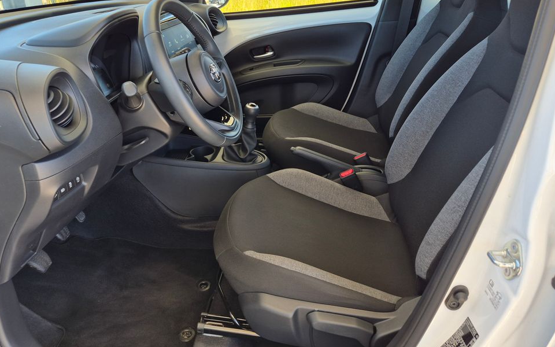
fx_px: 393
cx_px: 273
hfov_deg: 70.4
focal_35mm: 26
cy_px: 145
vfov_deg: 47.4
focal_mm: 5.4
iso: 40
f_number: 1.8
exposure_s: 1/180
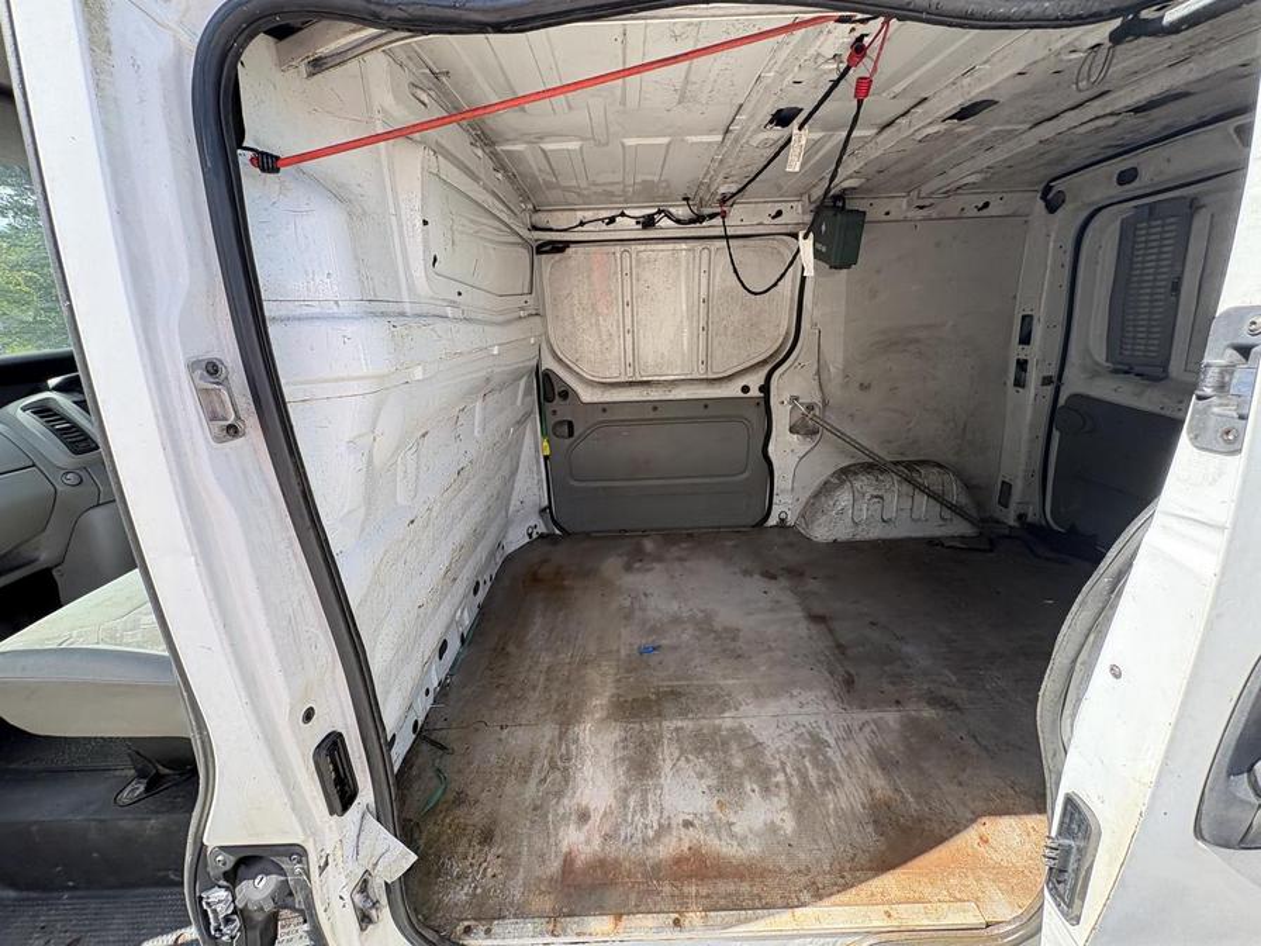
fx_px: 510
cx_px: 630
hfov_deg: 102.1
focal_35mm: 14
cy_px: 473
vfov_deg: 85.7
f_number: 2.2
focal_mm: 2.22
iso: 64
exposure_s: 1/182
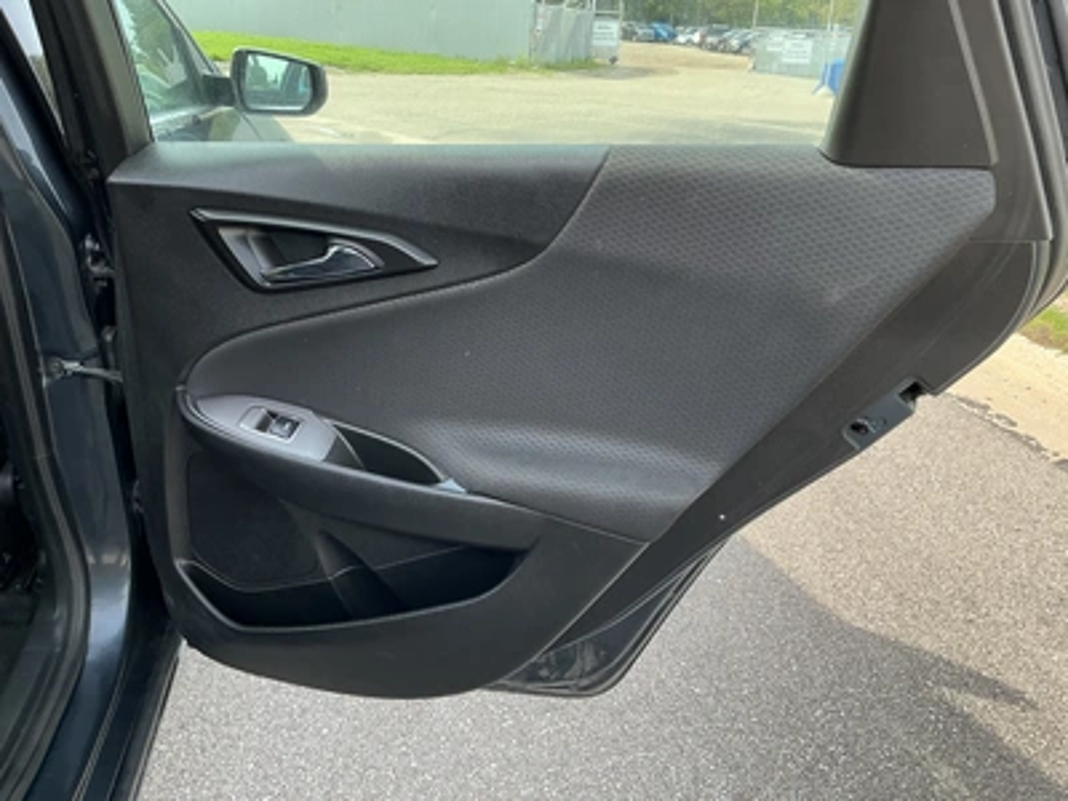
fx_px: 864
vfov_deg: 49.7
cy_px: 400
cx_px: 534
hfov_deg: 63.4
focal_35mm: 28
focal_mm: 3
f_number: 1.8
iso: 20
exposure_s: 1/223
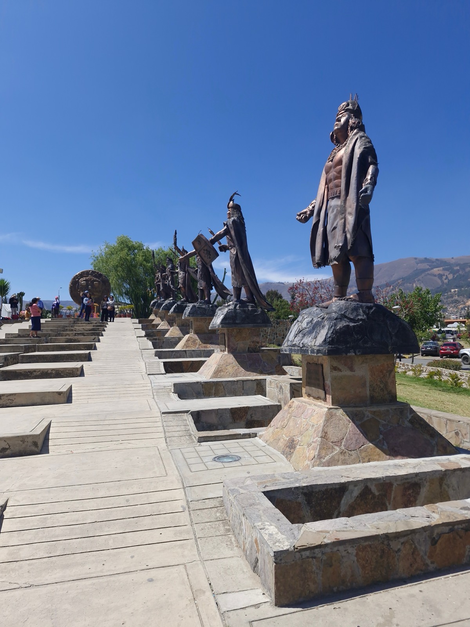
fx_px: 416
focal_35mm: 23
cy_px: 314
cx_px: 235
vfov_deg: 73.9
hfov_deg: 58.9
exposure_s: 1/2681
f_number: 1.8
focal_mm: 5.5
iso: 50
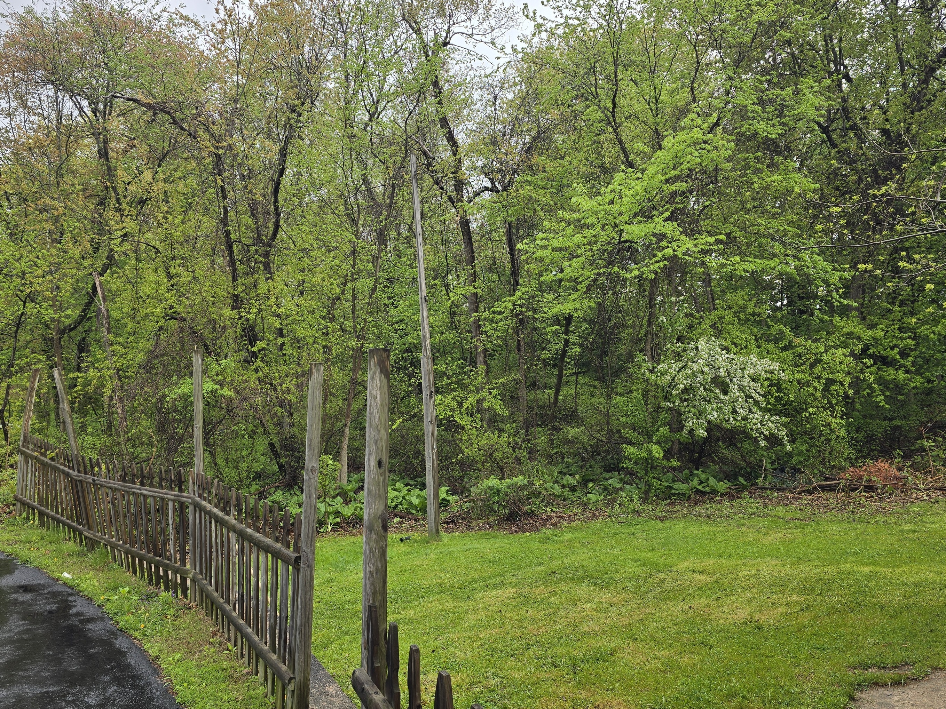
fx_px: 710
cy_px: 339
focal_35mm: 26
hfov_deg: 67.3
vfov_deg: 53.0
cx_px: 476
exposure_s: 1/225
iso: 12
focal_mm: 6.3
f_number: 1.7
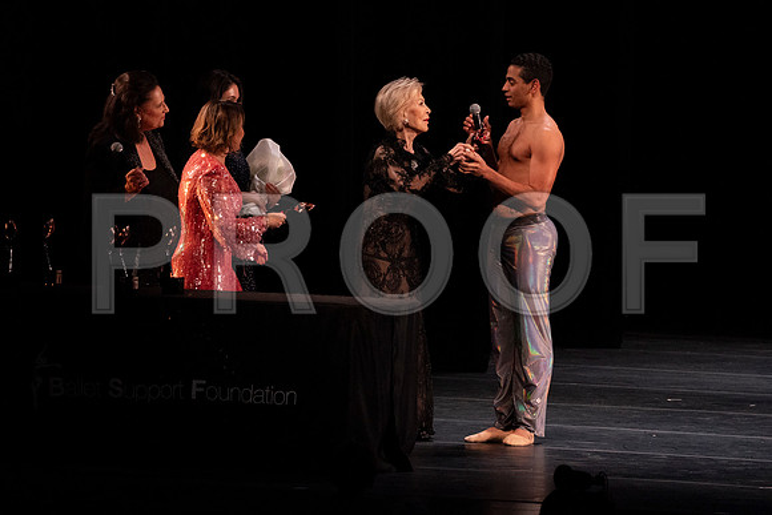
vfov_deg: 3.7
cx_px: 386
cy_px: 258
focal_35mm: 376
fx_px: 8065
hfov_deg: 5.5
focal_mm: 376
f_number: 10
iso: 12800
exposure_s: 1/320
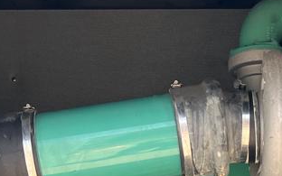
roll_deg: +2.8
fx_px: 868
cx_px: 278
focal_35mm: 113
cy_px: 333
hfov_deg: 18.0
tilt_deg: -1.0
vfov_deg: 10.7
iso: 50
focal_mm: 5.7
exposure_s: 1/341
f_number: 1.5
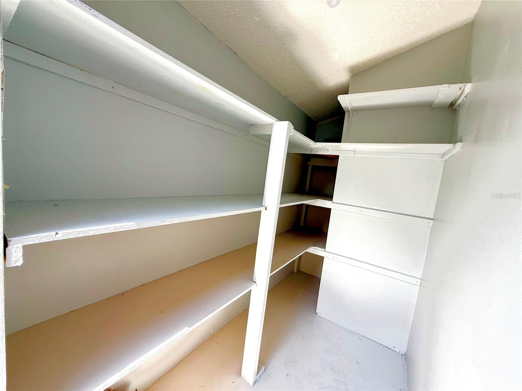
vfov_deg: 85.7
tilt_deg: -4.8
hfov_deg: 102.1
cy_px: 196
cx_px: 261
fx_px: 211
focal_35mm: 14
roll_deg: -6.2
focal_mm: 2.22
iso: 50
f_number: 2.2
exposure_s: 1/171
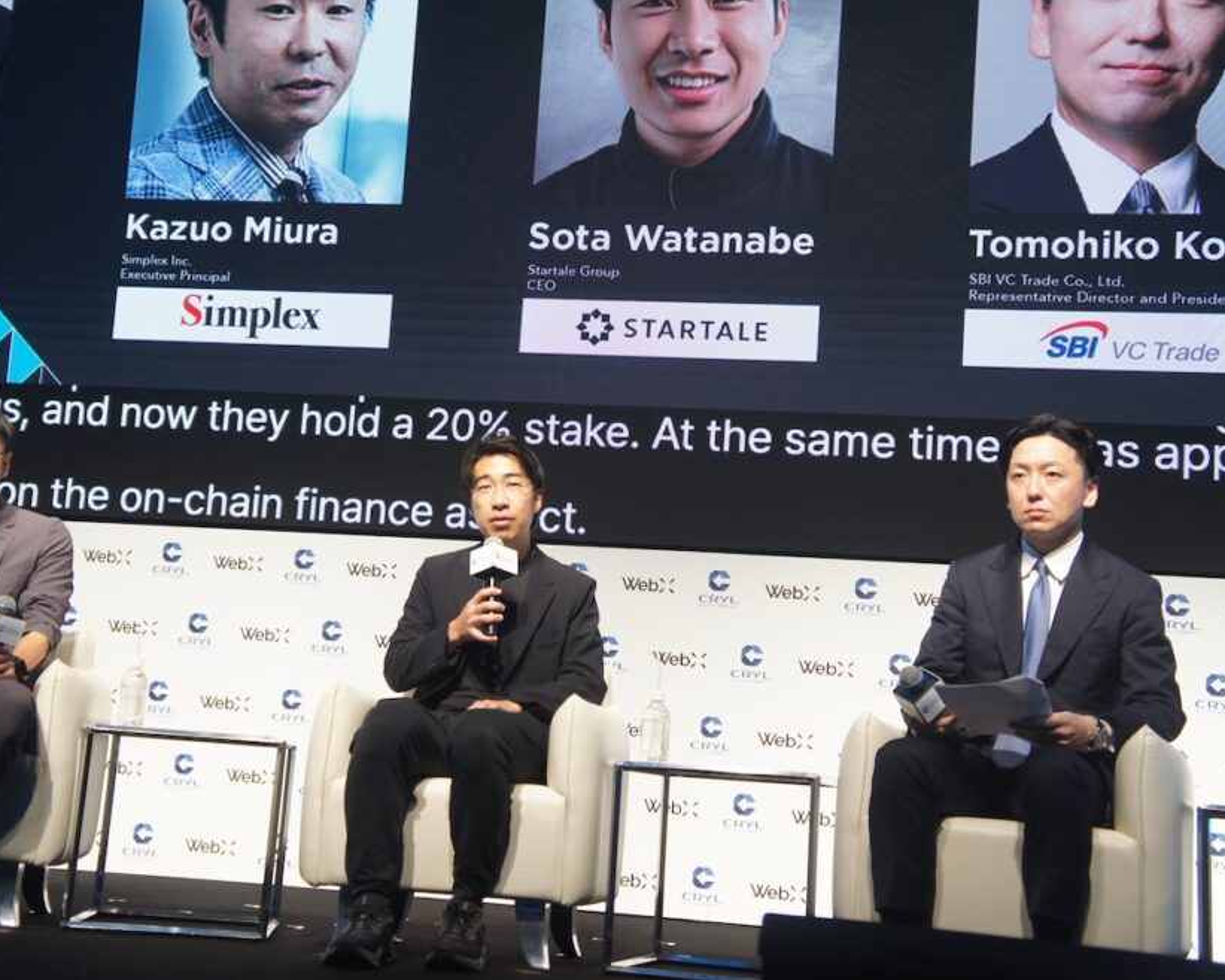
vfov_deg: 28.8
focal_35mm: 53
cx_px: 514
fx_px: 1906
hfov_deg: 35.5
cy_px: 490
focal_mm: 31
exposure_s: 1/50
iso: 320
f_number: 4.5
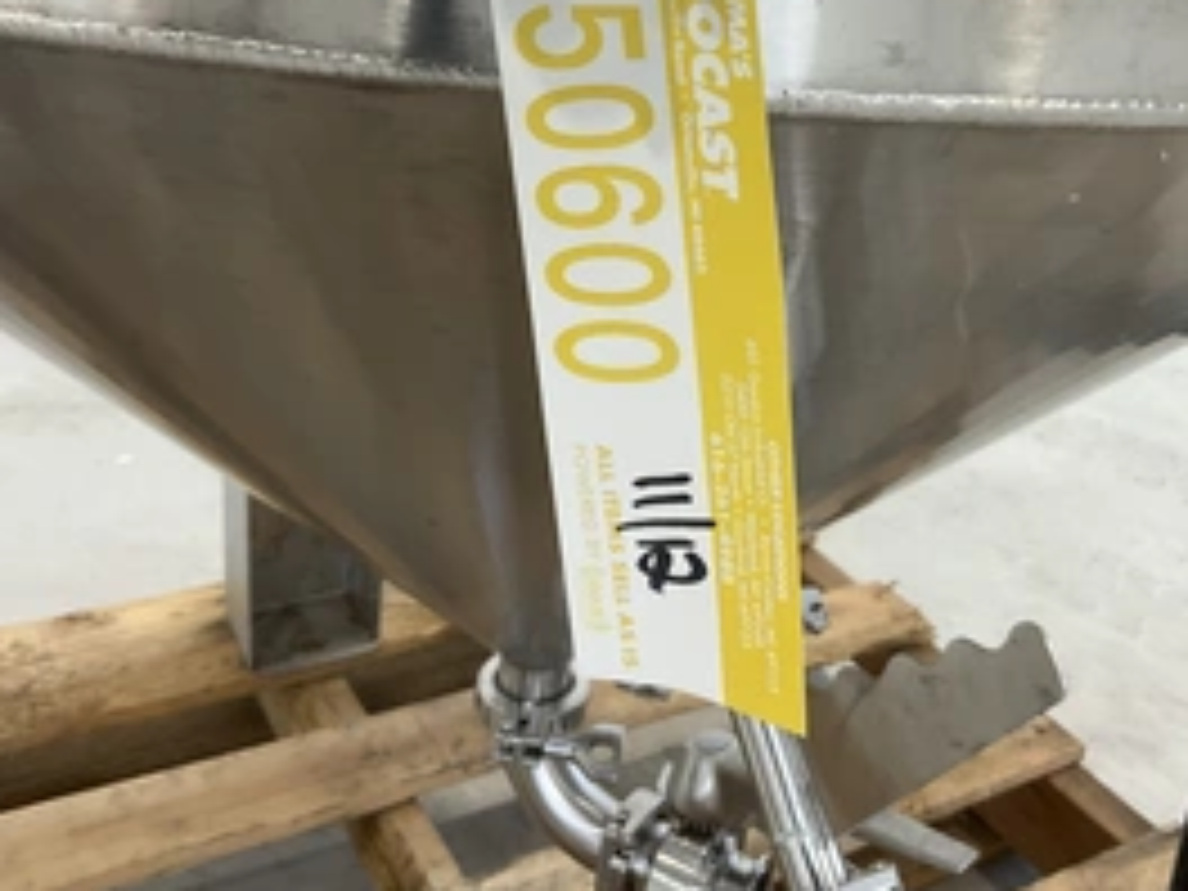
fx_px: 1510
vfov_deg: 32.4
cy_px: 248
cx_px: 684
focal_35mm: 44
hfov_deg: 42.8
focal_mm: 3
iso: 64
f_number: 1.8
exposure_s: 1/115
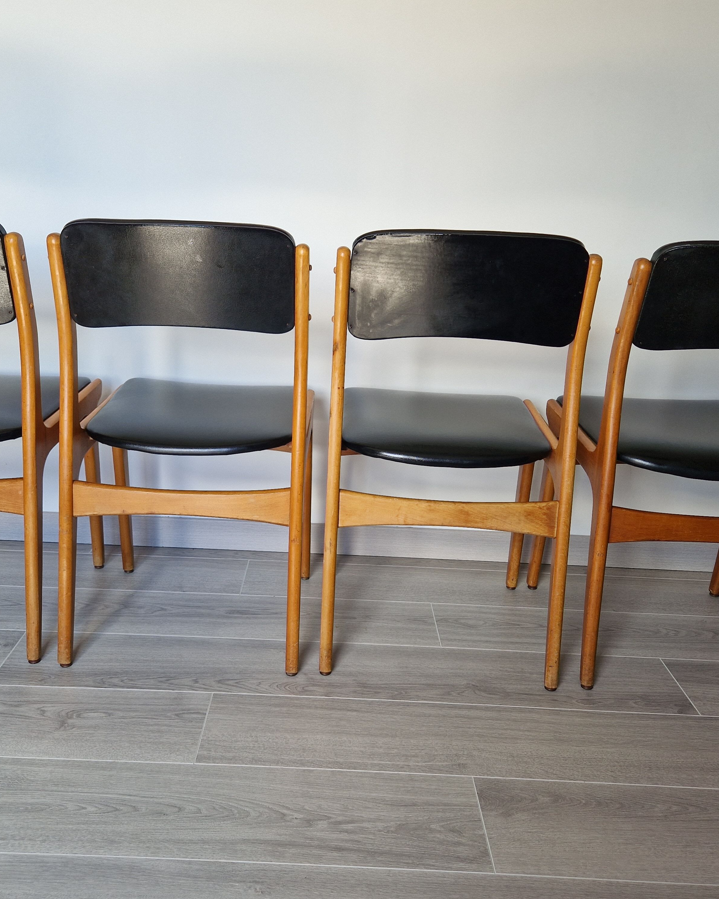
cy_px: 450
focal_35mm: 30
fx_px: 798
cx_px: 338
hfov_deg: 48.5
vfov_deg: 58.8
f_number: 1.8
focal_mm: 5.4
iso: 50
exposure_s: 1/473
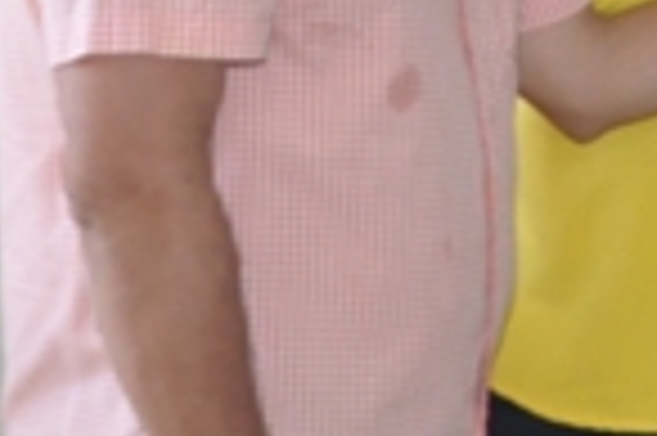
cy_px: -119
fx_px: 2643
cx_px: 927
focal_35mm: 145
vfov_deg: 9.3
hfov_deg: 13.5
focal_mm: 22
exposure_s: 1/160
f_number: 4.5
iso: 1000
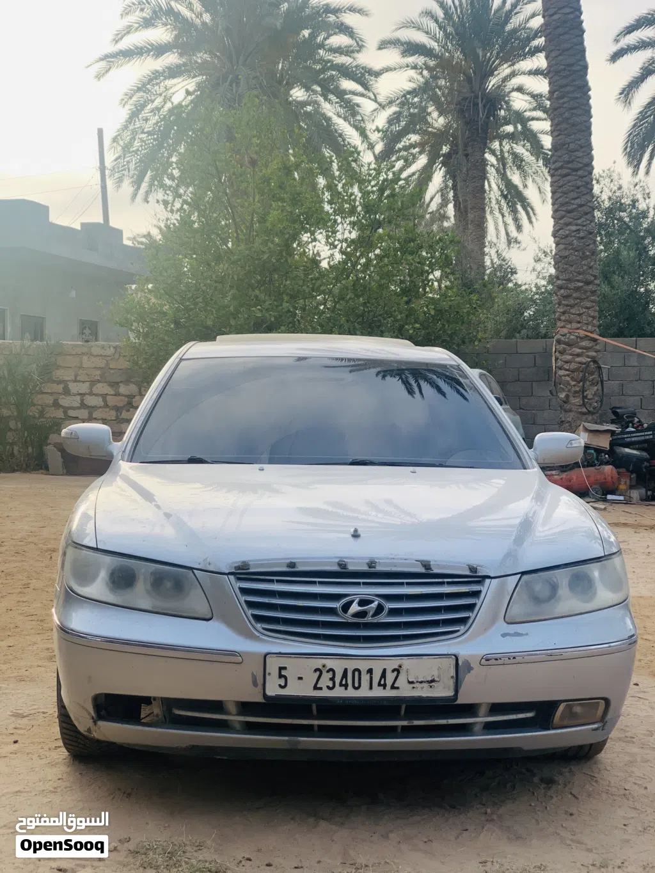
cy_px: 436
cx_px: 328
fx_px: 1312
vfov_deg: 36.8
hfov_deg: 28.0
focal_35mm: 52
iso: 16
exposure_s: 1/239
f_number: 2.4
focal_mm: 6
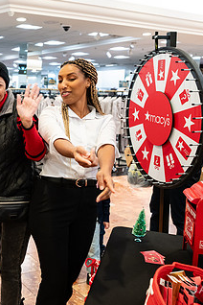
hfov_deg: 28.8
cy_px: 129
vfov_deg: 44.4
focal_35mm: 44
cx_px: 5
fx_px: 372
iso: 1000
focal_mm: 24
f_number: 3.2
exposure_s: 1/125
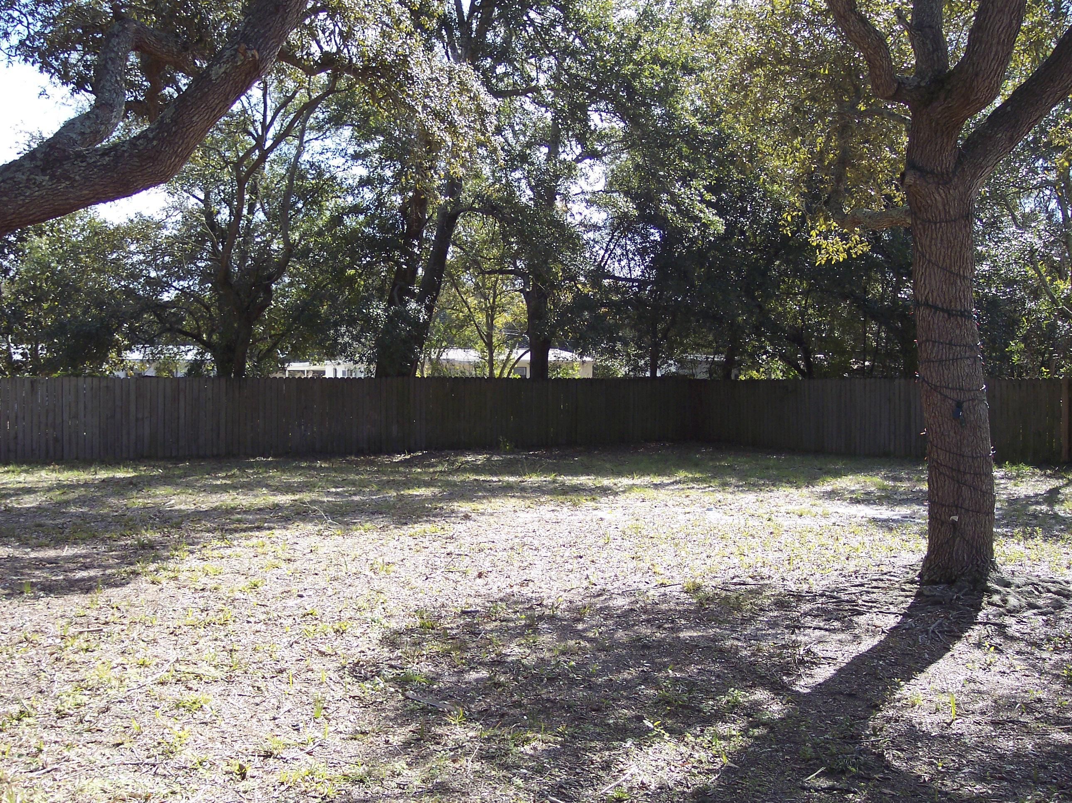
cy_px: 402
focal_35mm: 38
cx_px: 536
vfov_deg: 37.7
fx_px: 1176
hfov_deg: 49.0
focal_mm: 8
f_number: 2.8
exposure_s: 1/500
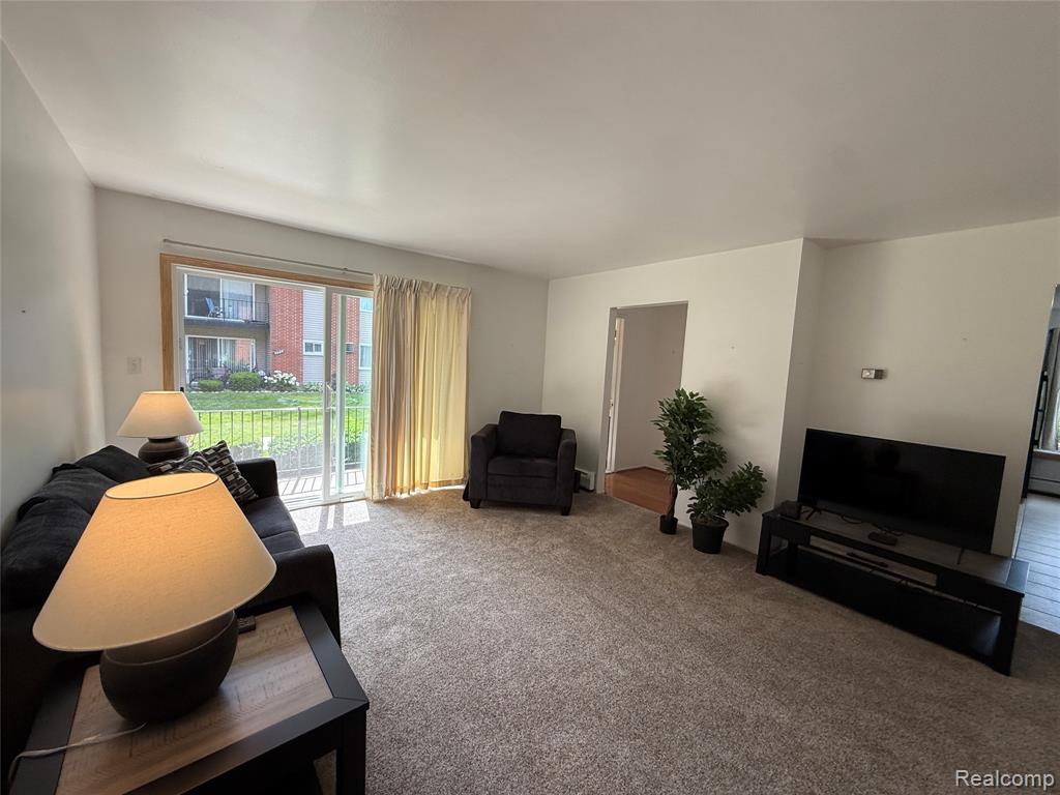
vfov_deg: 85.7
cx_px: 530
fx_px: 429
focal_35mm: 14
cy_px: 398
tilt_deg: -2.3
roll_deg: -3.0
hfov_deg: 102.1
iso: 64
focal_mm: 2.22
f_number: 2.2
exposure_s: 1/120
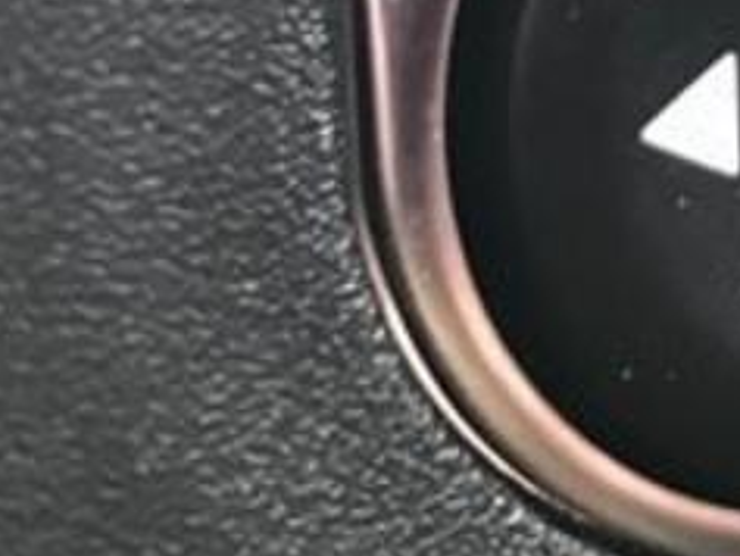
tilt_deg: -10.4
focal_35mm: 121
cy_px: -340
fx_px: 2588
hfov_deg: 16.0
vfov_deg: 11.6
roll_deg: -5.0
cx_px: 709
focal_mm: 3.99
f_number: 1.8
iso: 64
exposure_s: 1/15
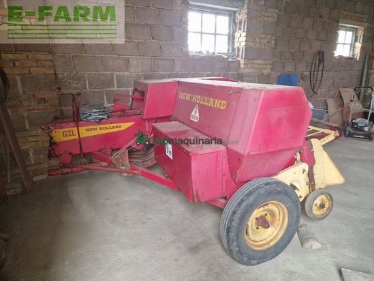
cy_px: 140
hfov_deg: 73.9
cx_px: 187
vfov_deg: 58.9
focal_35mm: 23
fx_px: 249
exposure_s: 1/100
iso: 1000
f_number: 1.8
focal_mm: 5.4
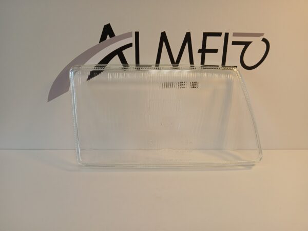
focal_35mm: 26
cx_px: 154
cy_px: 116
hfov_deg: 67.3
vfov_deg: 53.1
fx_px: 231
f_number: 1.8
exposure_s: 1/50
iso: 50
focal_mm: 3.98
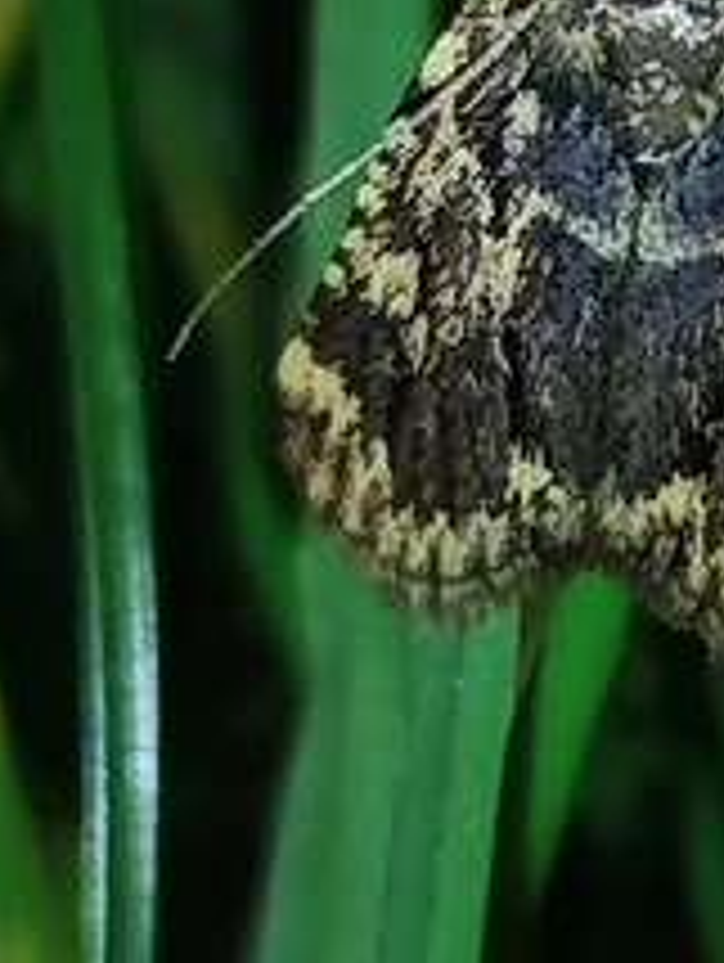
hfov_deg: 5.8
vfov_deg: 7.7
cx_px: 679
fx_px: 7153
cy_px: 392
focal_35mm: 257
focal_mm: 5.31
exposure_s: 1/50
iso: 100
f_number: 1.7
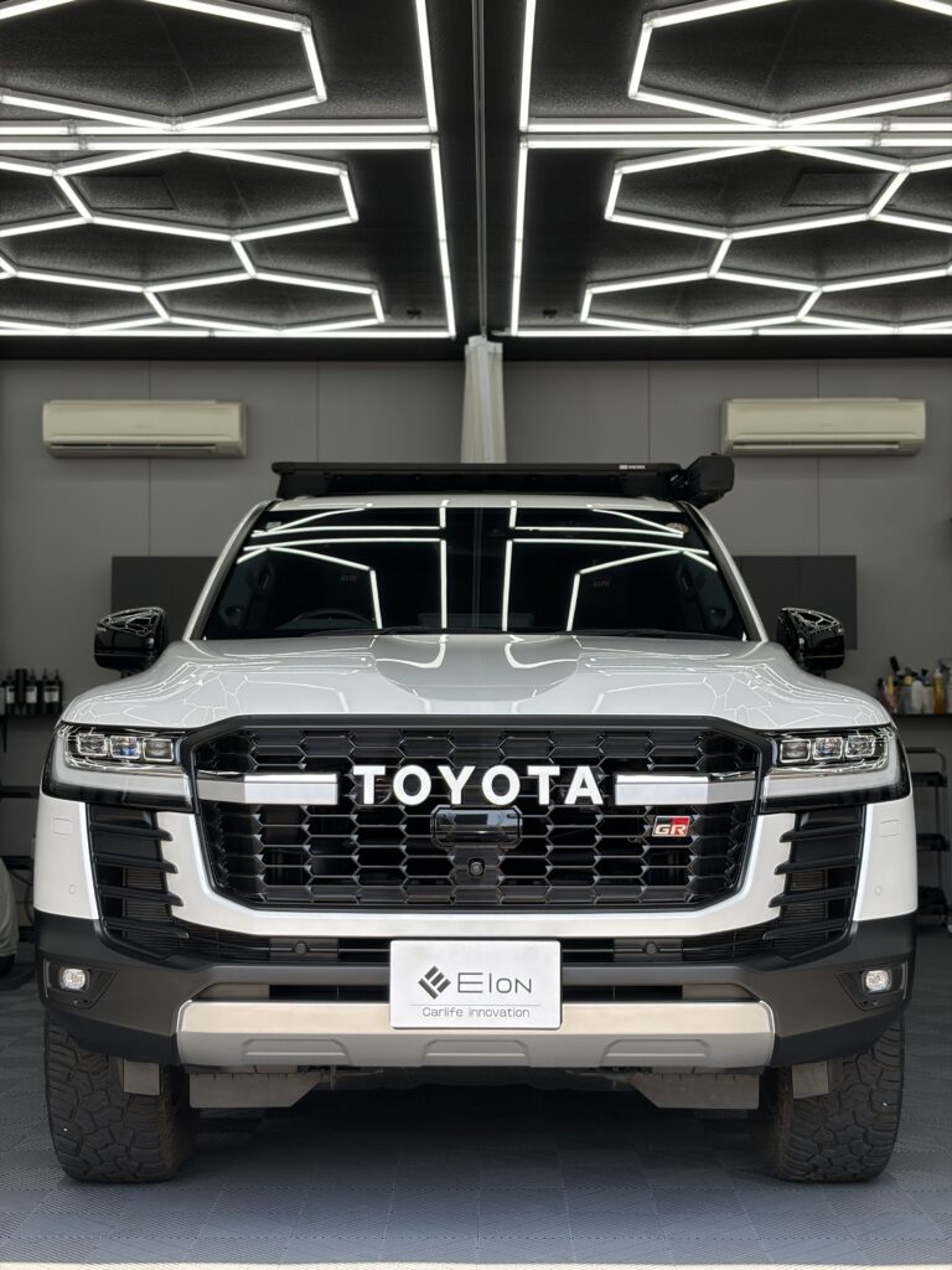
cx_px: 476
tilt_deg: +3.1
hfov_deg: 28.0
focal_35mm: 52
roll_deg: +0.3
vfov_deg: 36.8
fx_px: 1907
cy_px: 635
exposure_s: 1/581
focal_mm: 5.96
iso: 40
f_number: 1.6
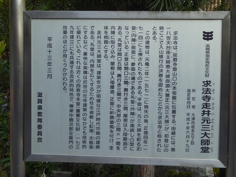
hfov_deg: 36.2
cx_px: 118
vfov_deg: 27.5
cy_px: 88
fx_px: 361
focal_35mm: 53
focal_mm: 9
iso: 200
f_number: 4.1
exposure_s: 1/250
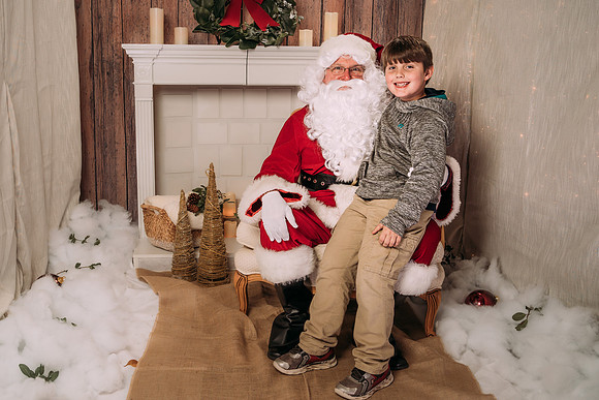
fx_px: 657
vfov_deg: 33.8
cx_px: 271
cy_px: 188
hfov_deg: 48.9
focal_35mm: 39
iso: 100
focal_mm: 35
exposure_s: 1/100
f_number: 5.6
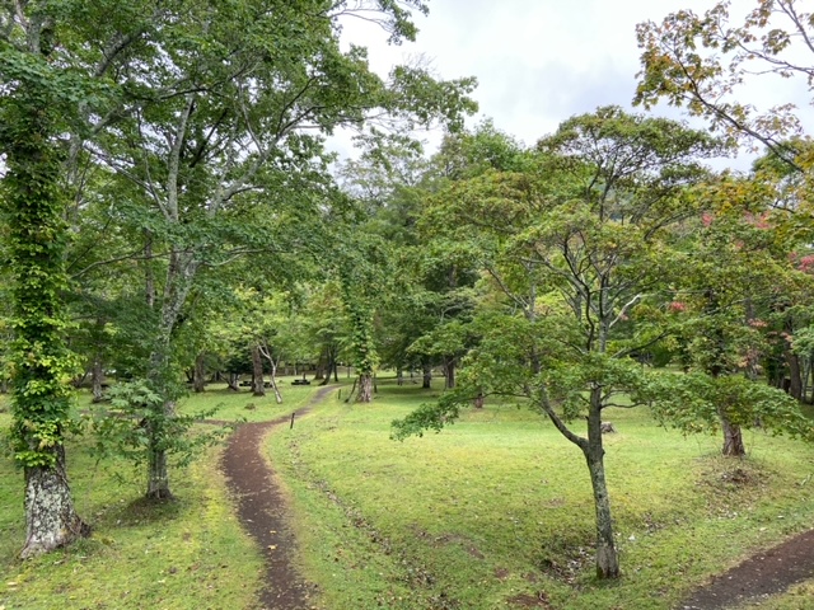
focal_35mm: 26
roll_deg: -0.1
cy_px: 305
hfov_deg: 67.3
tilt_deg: +5.4
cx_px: 407
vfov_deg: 53.1
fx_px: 611
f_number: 1.8
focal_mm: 4.25
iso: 32
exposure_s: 1/312
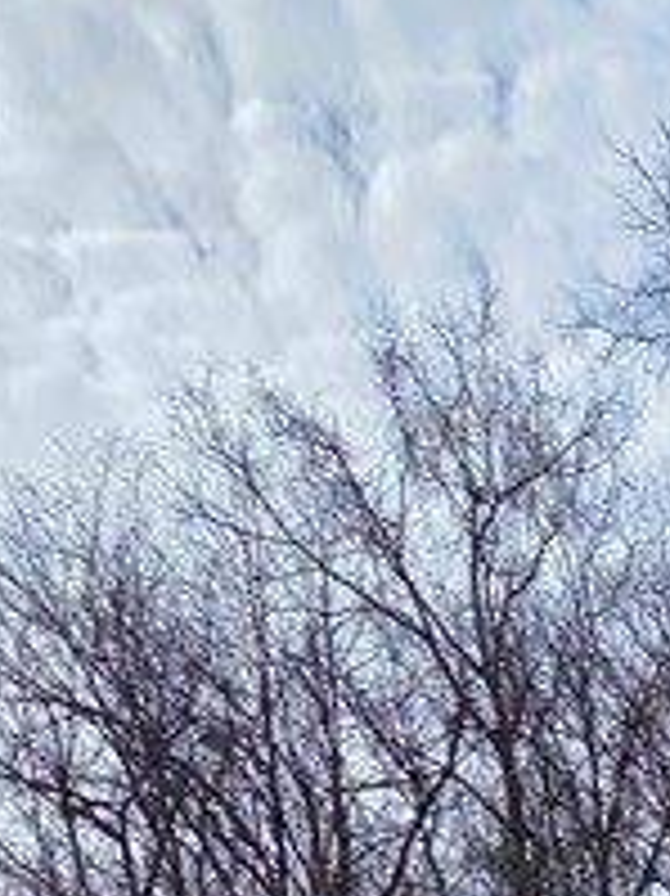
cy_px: 1828
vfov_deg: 18.3
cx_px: 832
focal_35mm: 67
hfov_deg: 20.3
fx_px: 1731
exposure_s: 1/3427
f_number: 1.9
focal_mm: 2.2
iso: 40
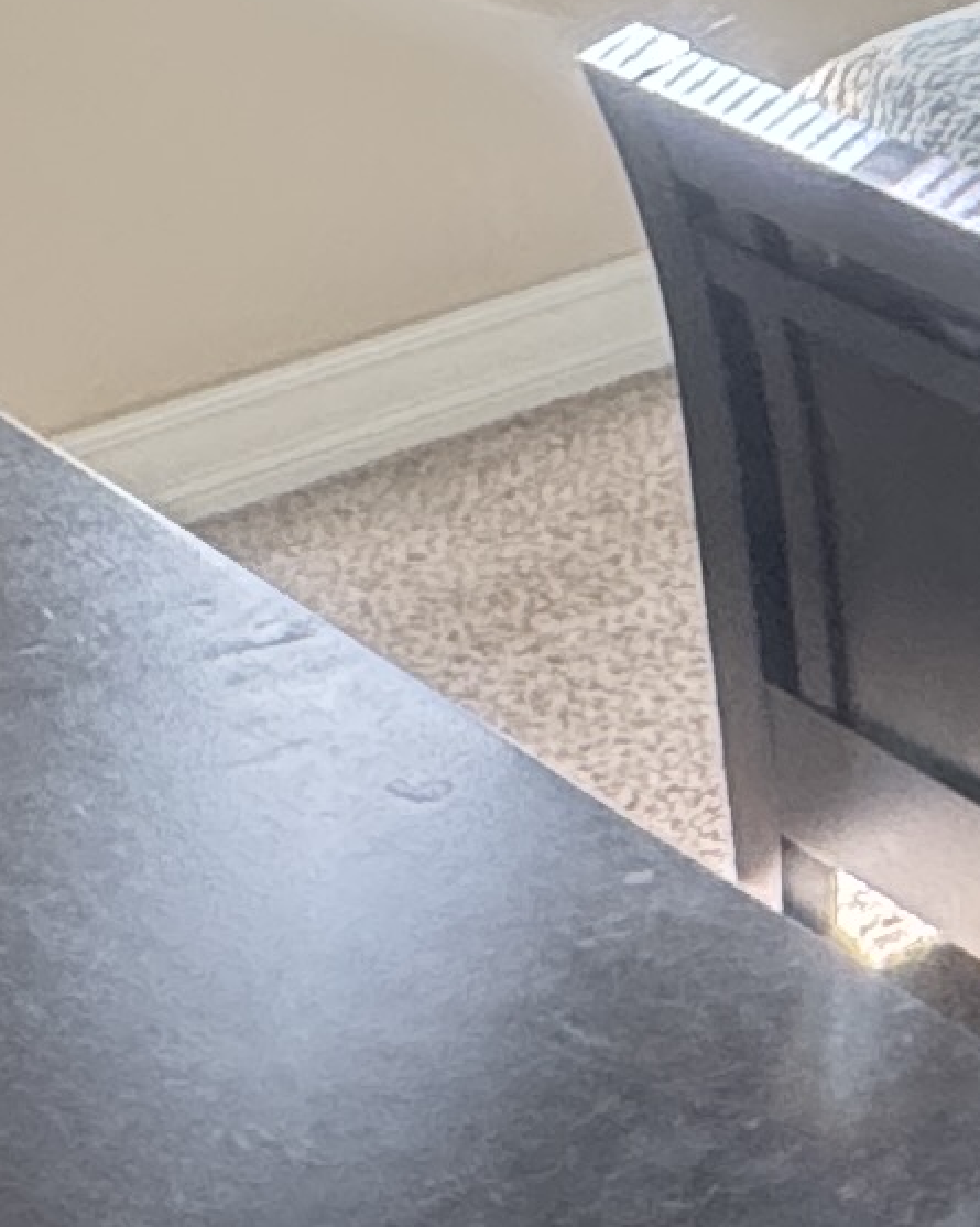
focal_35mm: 99
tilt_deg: -19.2
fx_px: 3592
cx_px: 2352
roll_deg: -2.3
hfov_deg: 12.3
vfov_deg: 18.8
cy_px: -51
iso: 400
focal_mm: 2.22
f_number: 2.2
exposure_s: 1/60
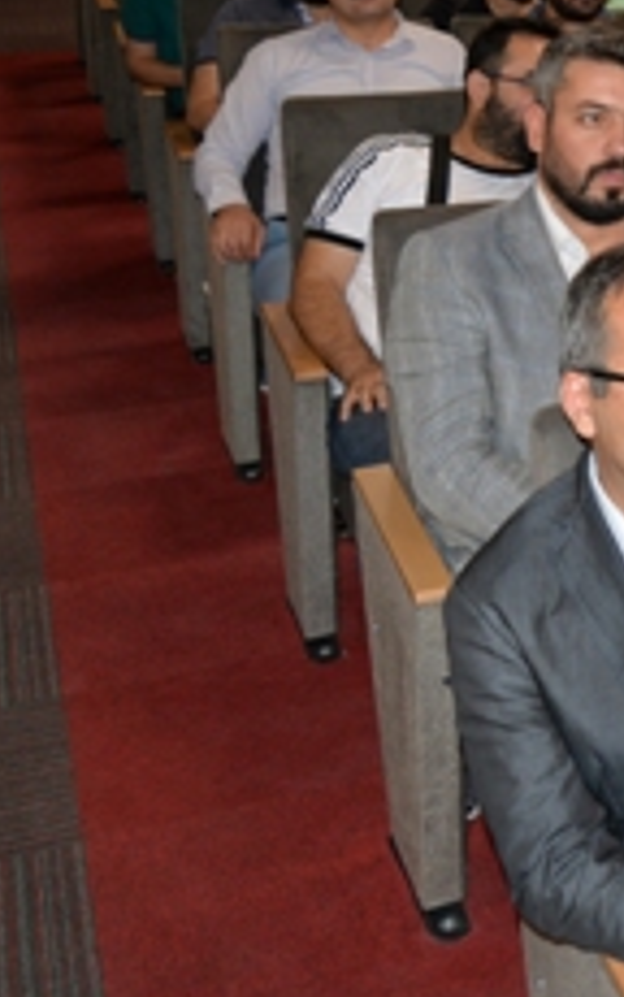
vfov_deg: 29.4
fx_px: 1848
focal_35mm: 68
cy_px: 171
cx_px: 1222
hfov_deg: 15.5
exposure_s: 1/60
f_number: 3.5
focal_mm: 24
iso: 400
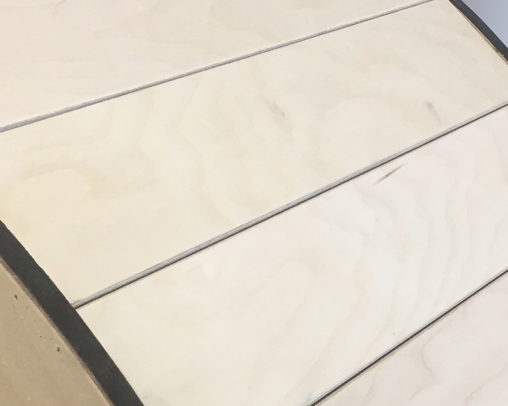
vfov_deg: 21.4
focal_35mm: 69
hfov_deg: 27.2
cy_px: 398
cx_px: 372
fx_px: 1037
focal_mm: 4.15
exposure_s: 1/33
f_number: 2.2
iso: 64
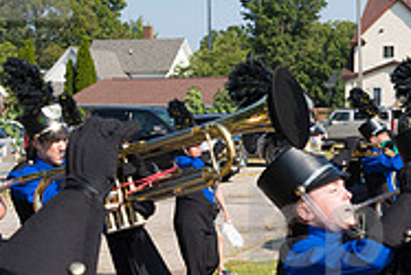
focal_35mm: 96
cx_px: 316
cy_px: 265
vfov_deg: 14.1
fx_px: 1097
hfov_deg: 21.0
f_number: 6.3
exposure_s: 1/800
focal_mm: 31
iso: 320
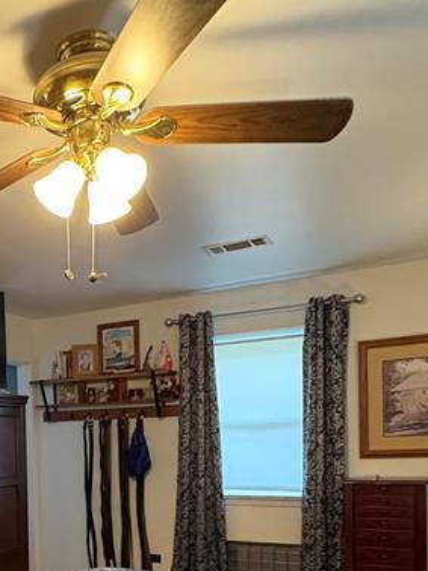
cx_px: 12
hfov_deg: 34.7
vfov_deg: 45.9
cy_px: 473
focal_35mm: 38
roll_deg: +2.1
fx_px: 626
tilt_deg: -1.7
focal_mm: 2.22
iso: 800
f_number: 2.2
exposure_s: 1/40
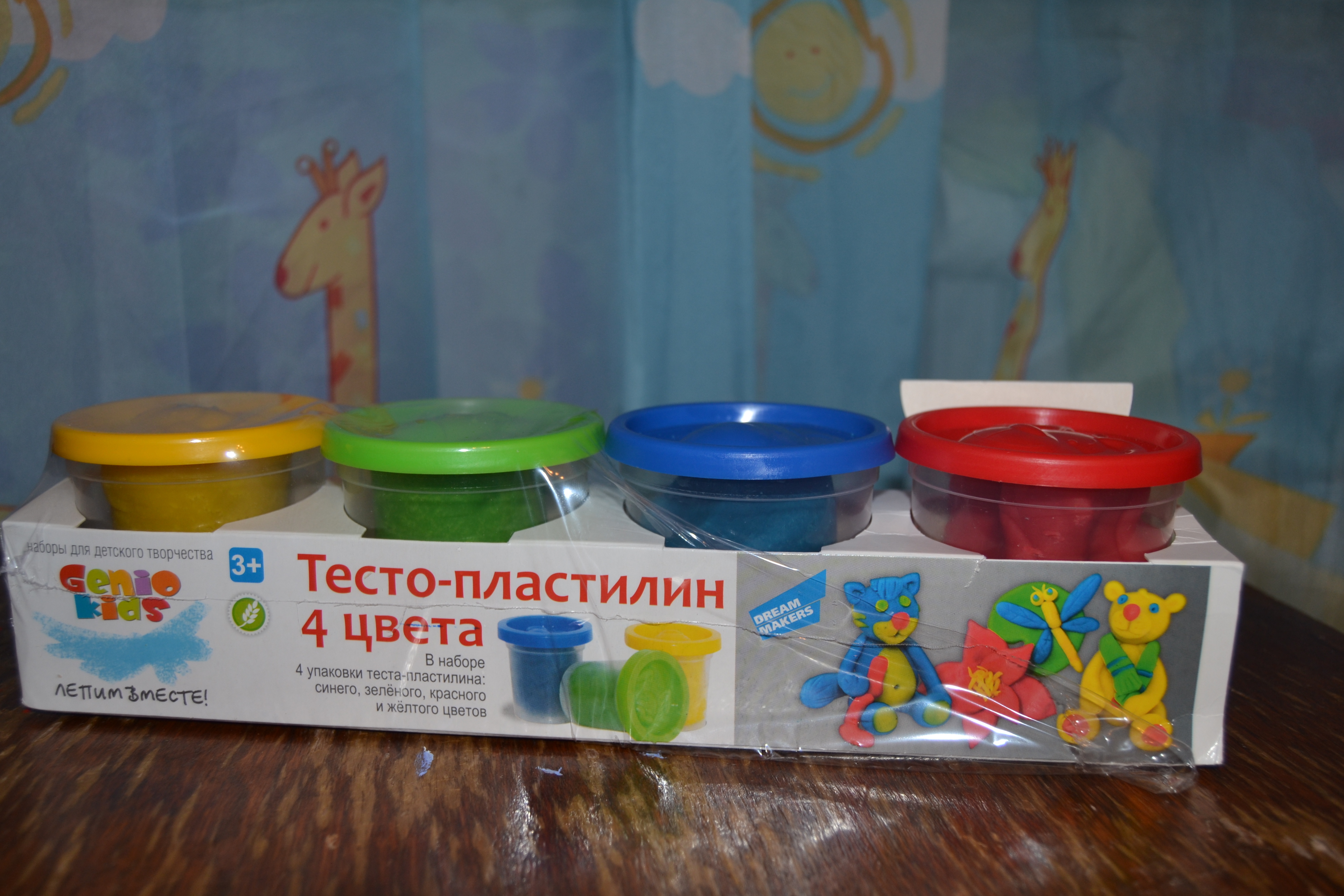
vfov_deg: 40.0
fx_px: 1232
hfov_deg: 57.2
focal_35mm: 33
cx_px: 672
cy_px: 448
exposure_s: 1/60
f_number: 3.5
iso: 200
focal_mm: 22
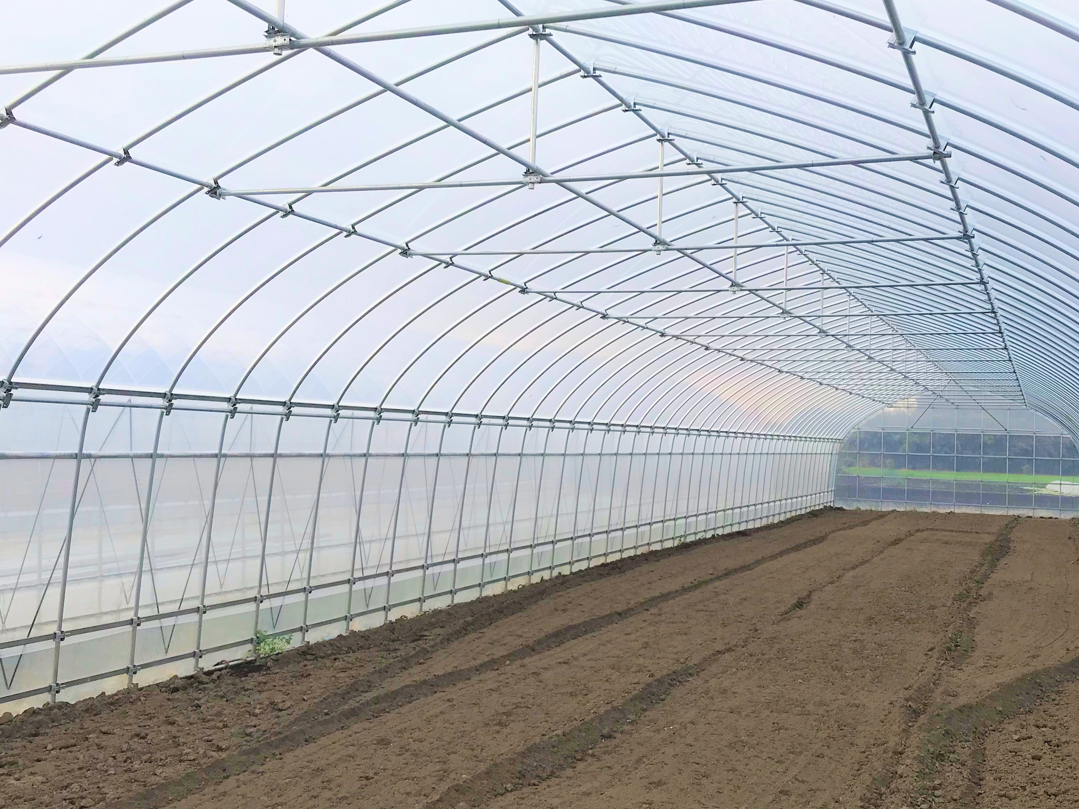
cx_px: 619
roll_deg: -3.3
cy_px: 403
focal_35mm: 36
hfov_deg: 51.2
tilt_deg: +4.1
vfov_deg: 39.7
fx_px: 1122
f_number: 1.8
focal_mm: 3.99
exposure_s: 1/389
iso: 20
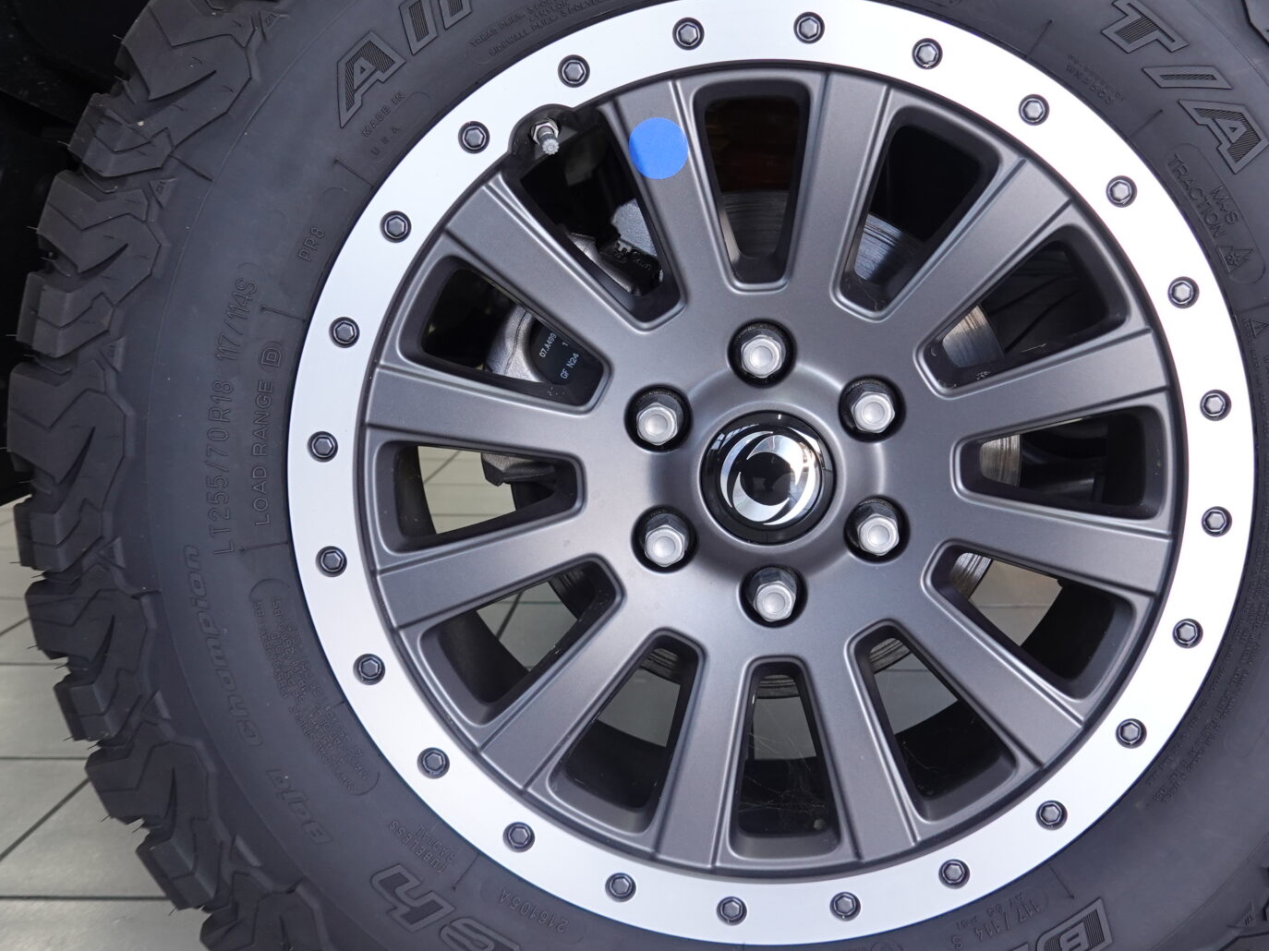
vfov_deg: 33.5
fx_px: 1576
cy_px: 393
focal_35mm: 43
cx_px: 717
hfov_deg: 43.8
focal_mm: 9
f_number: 2.8
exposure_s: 1/30
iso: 320
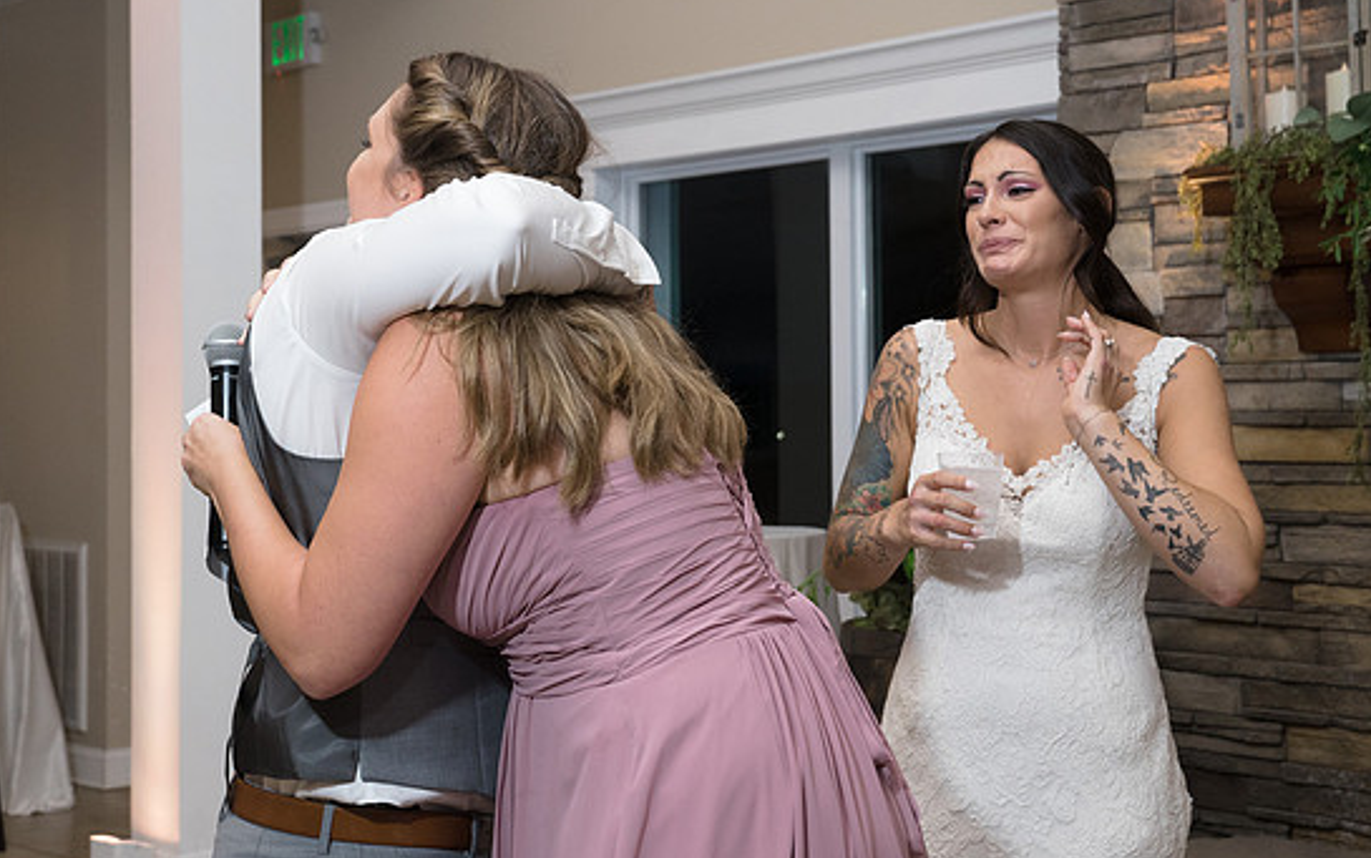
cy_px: 344
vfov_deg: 22.0
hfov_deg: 34.3
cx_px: 488
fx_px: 2205
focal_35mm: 59
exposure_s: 1/200
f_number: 5.6
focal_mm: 43
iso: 2000
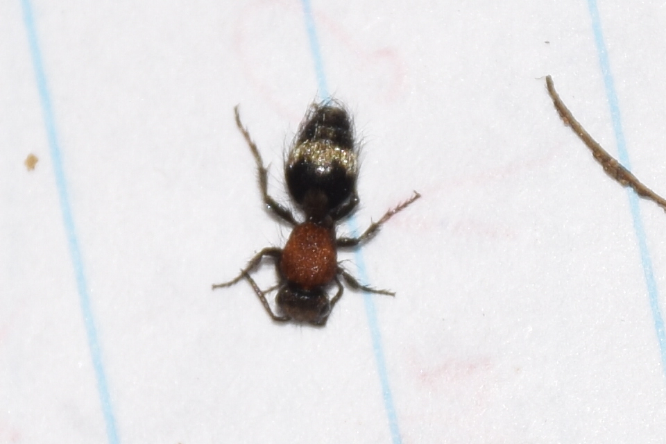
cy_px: 222
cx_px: 333
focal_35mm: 210
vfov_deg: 6.5
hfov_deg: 9.8
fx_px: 3885
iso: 100
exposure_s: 1/160
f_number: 11
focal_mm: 140
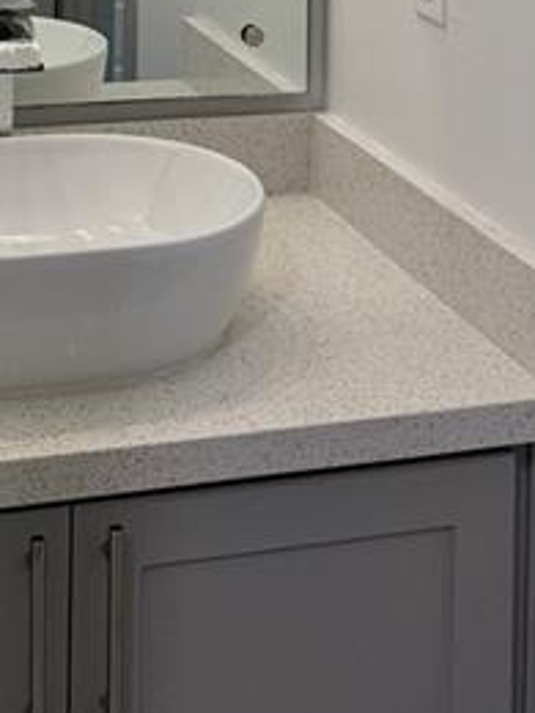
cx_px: 132
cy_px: -302
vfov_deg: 23.1
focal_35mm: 71
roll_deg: -0.5
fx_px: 1463
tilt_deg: -0.1
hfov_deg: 20.6
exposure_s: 1/120
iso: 125
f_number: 1.78
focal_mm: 6.76
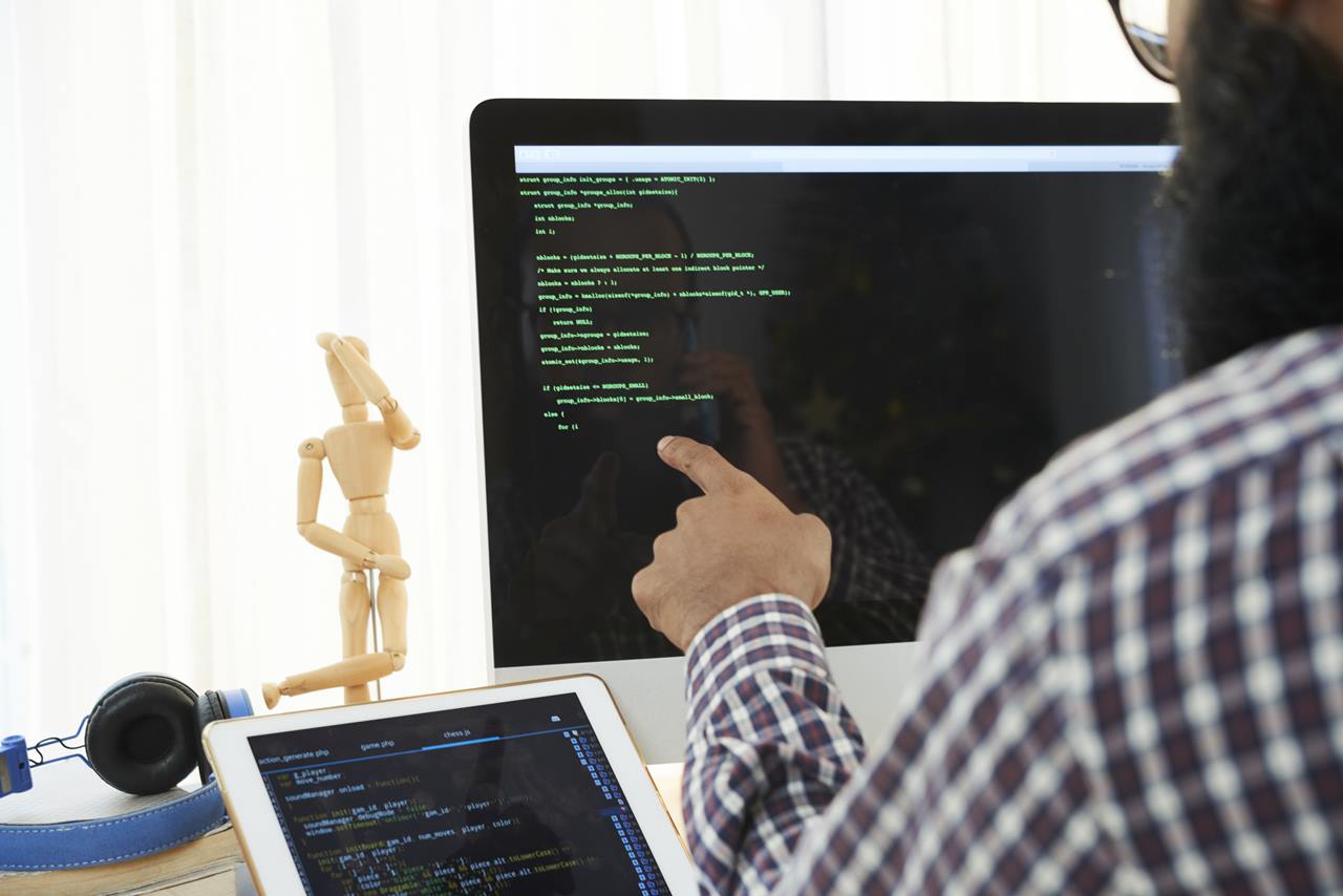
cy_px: 448
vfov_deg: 22.6
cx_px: 672
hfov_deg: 33.4
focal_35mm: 60
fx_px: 2239
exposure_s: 1/100
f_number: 6.3
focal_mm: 60
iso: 800
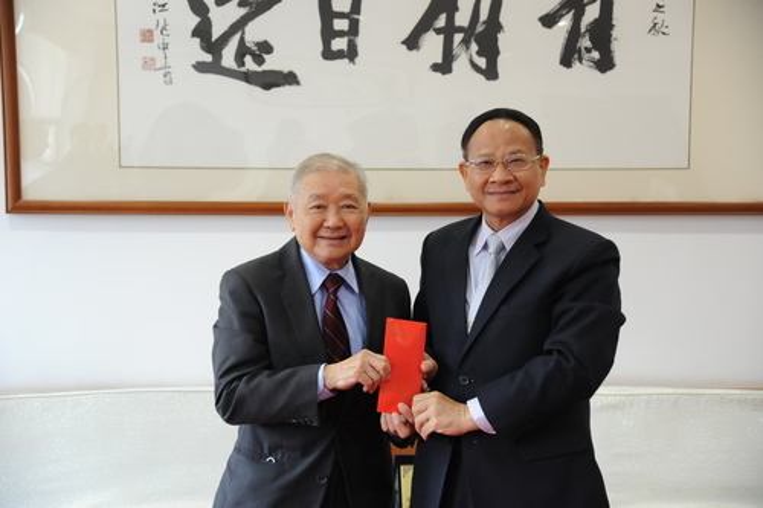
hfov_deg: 34.5
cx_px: 382
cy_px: 254
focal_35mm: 58
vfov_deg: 23.4
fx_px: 1229
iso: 2500
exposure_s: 1/160
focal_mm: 58
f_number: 4
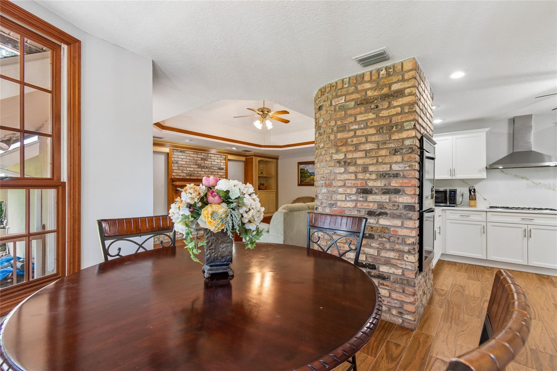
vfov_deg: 77.3
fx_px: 232
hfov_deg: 100.4
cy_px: 186
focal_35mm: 15
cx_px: 278
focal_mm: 10
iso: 100
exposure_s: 1/5
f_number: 7.1
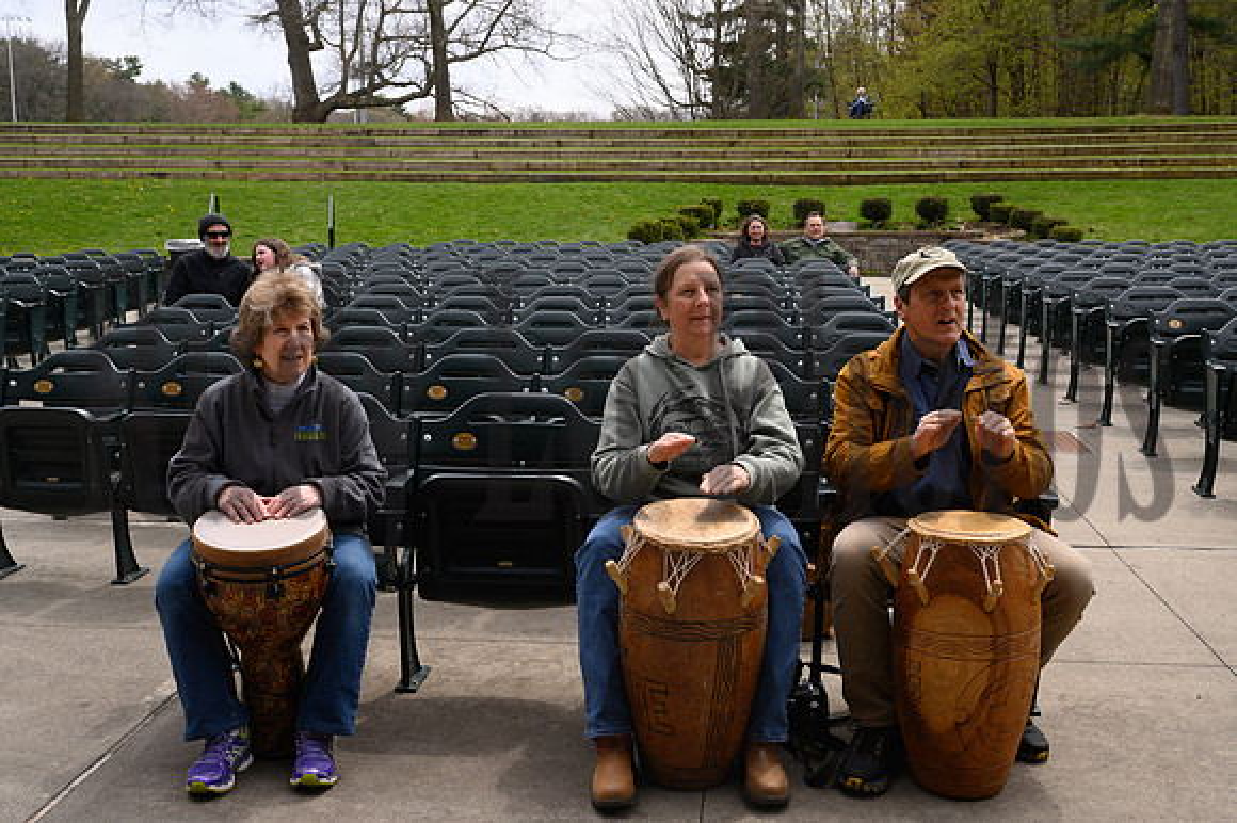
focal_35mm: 39
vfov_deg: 34.2
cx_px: 618
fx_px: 1339
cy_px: 412
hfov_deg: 49.6
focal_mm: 39
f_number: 10
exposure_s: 1/80
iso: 100
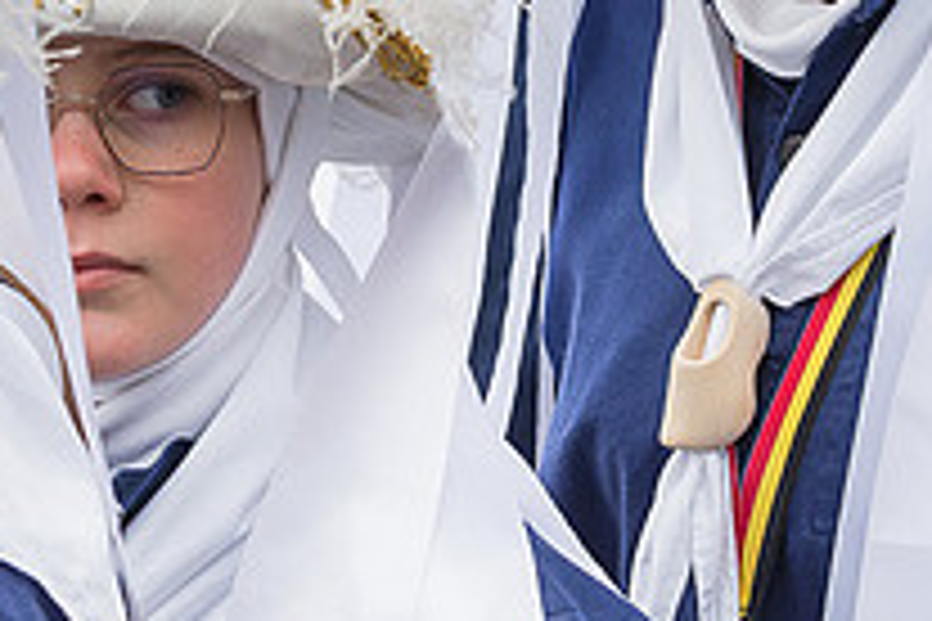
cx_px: 522
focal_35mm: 411
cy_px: 76
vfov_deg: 3.3
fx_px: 10640
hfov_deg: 5.0
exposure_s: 1/320
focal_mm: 98
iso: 800
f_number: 8
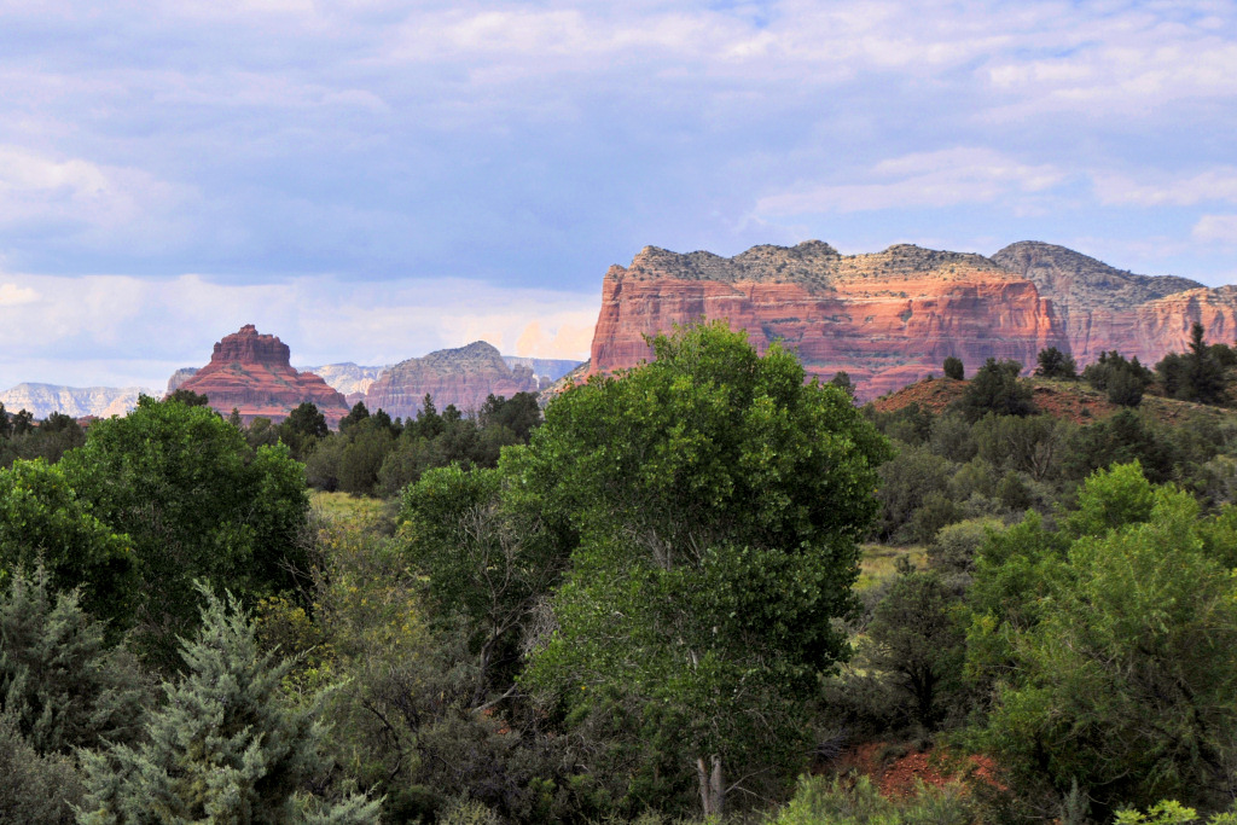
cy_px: 412
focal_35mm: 69
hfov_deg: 29.2
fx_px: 2371
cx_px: 618
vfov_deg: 19.7
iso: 200
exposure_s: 1/640
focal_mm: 46
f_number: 8
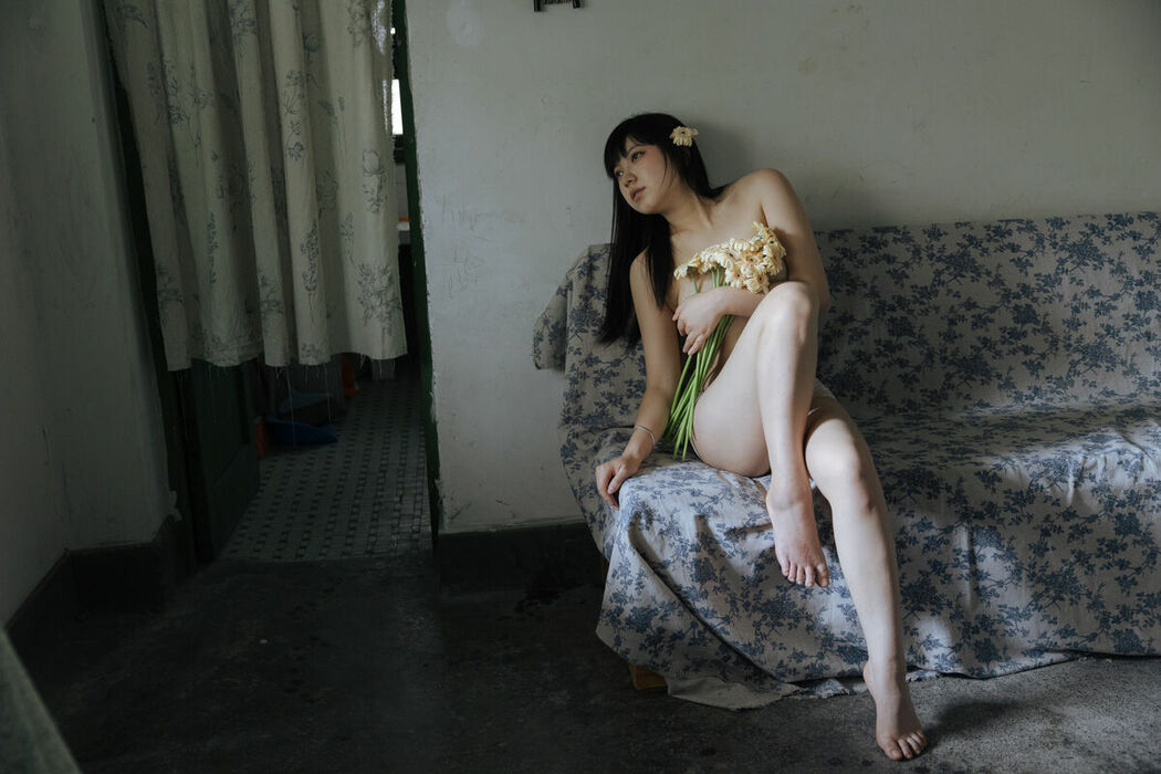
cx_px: 580
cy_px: 387
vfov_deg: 37.9
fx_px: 1129
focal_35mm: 35
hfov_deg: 54.4
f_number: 2.8
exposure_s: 1/60
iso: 1000
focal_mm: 35
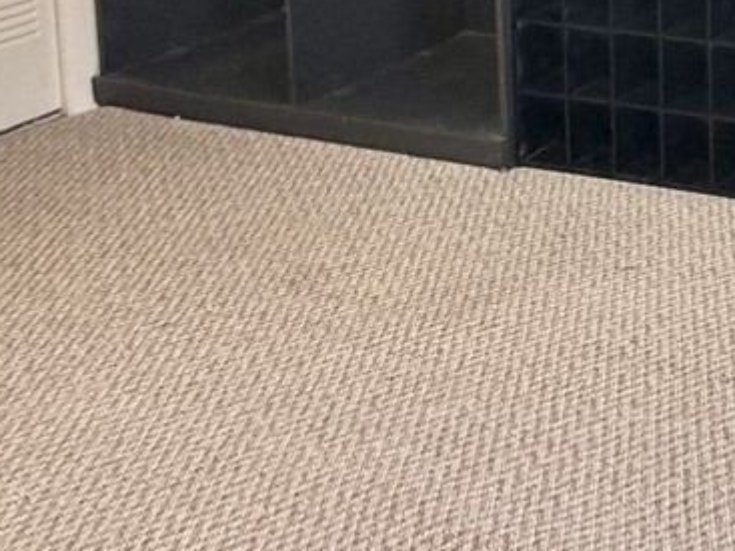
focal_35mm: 61
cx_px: 1126
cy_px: -349
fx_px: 1295
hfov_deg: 24.2
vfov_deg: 19.7
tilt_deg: -5.0
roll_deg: +0.7
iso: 250
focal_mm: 2.22
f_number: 2.2
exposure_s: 1/60
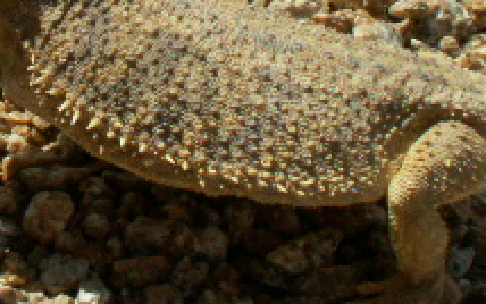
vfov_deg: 11.4
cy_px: -116
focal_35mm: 111
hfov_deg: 18.6
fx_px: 1471
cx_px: 116
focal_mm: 5.86
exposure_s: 1/200
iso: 50
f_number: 7.1
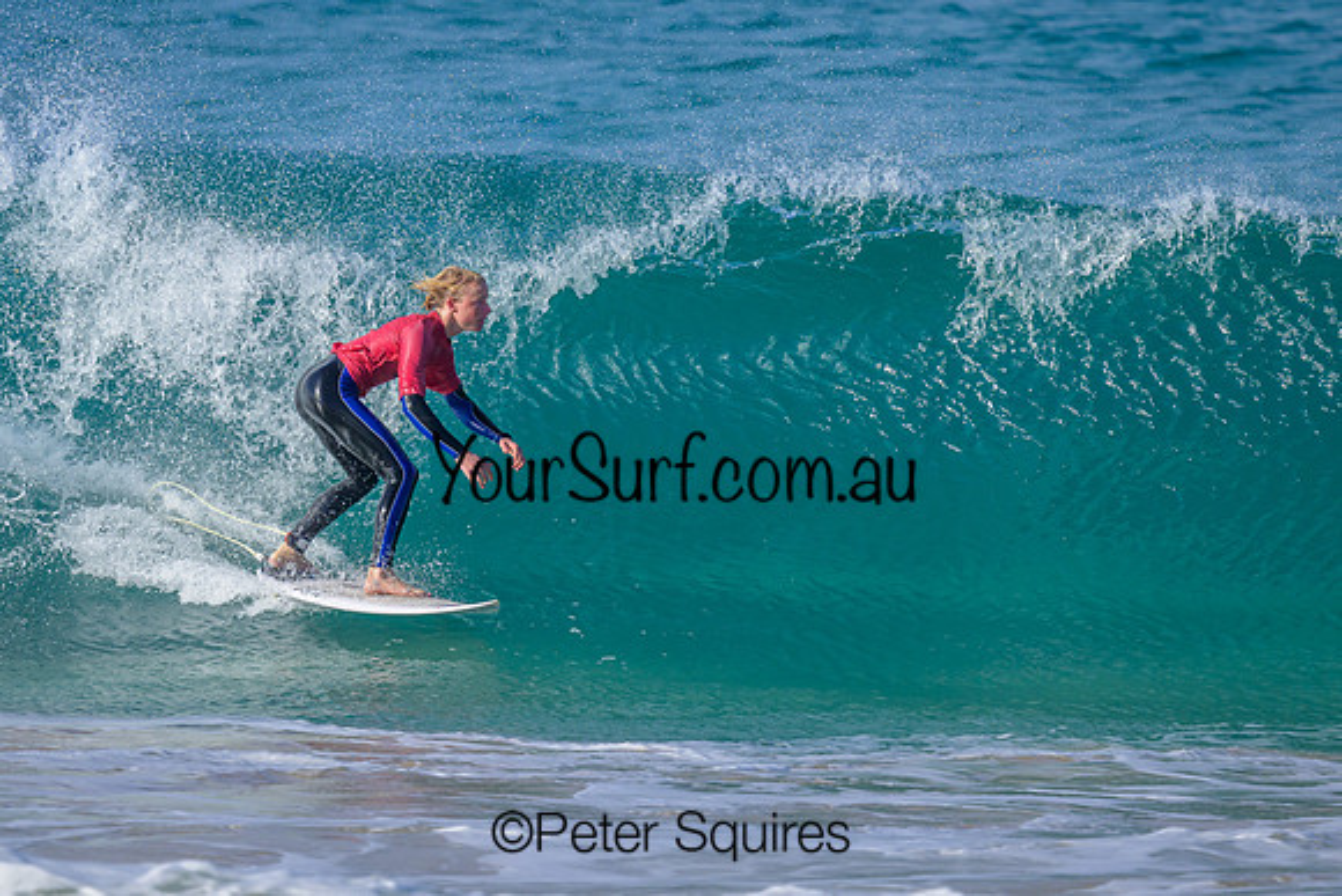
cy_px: 351
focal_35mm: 1098
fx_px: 40954
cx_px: 596
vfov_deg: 1.3
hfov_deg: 1.9
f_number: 6.3
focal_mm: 800
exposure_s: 1/2000
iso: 450
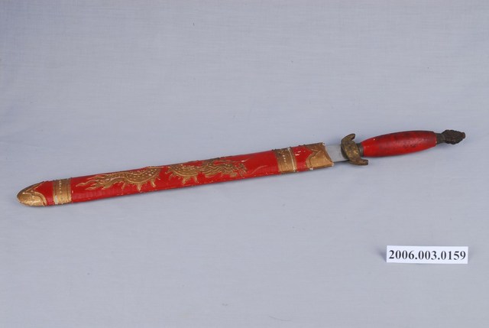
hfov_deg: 38.8
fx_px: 694
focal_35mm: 51
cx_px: 244
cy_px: 164
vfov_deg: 26.6
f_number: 25
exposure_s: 1/125
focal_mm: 34
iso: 100
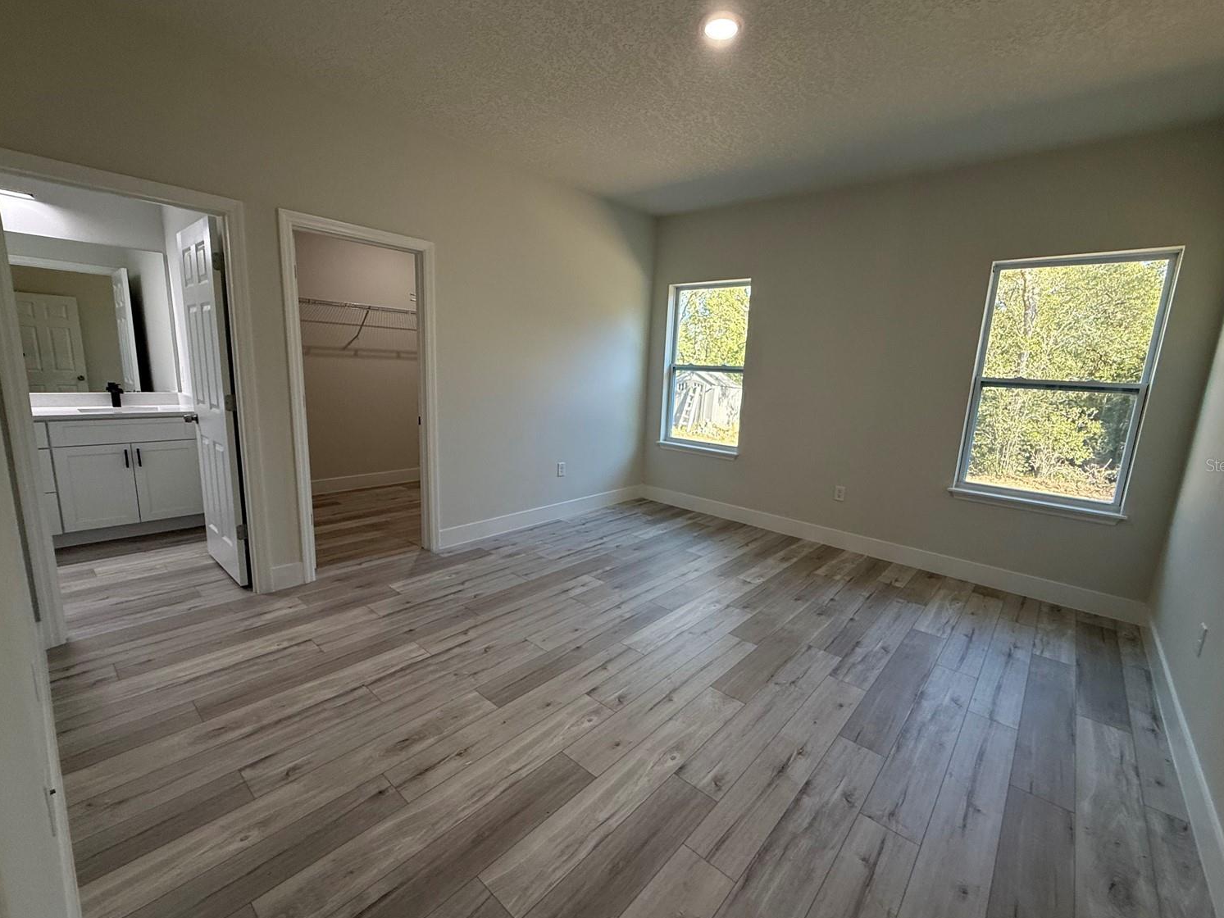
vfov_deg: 81.8
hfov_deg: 98.1
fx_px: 530
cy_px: 465
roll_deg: -3.4
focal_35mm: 15
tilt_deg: -9.4
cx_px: 627
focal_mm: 2.22
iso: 160
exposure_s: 1/120
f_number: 2.2
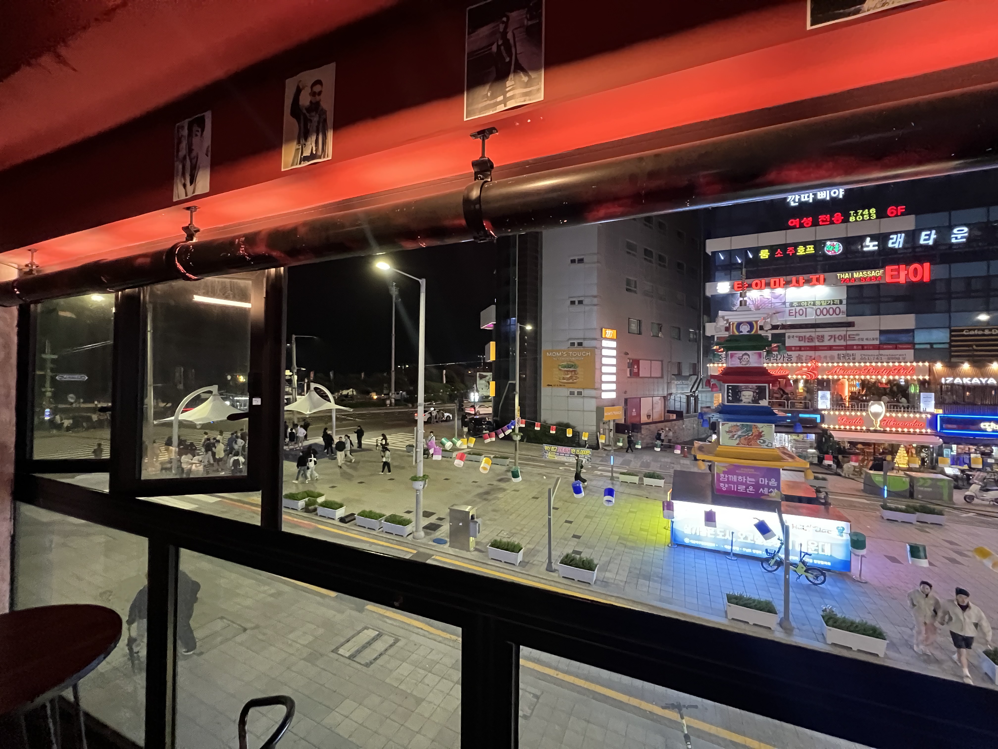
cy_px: 374
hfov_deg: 106.2
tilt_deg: +1.1
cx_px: 499
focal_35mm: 13
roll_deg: -0.2
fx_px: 375
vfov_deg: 89.9
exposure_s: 1/60
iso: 1000
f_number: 1.8
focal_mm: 1.57
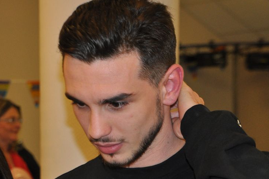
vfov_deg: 7.2
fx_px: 1418
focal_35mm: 190
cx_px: 40
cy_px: 144
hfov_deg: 10.8
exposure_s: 1/60
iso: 800
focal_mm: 72
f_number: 5.3
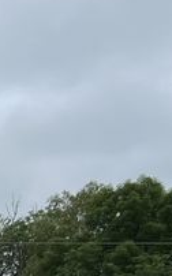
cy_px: 465
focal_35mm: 164
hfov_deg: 6.5
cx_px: -497
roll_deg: -0.9
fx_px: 1232
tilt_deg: -2.8
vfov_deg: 12.0
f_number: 1.5
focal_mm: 5.7
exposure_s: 1/3968
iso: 50
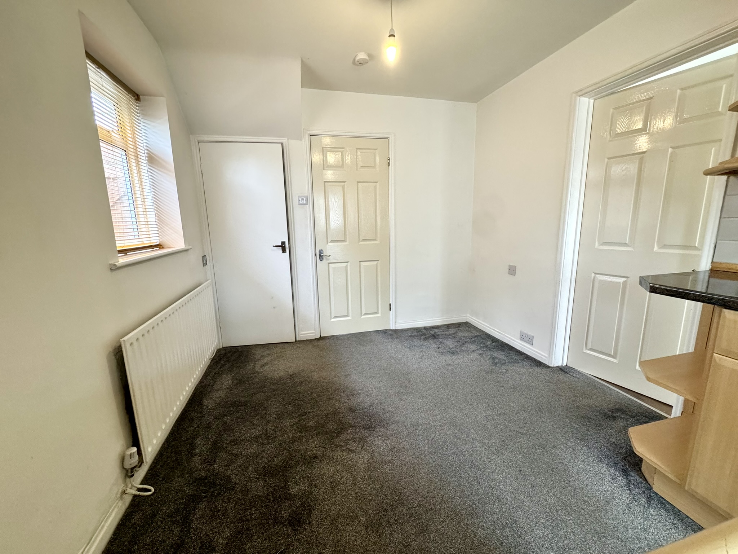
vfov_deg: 85.7
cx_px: 369
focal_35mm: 14
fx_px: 298
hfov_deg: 102.1
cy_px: 277
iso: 320
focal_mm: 2.22
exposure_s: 1/100
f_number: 2.2
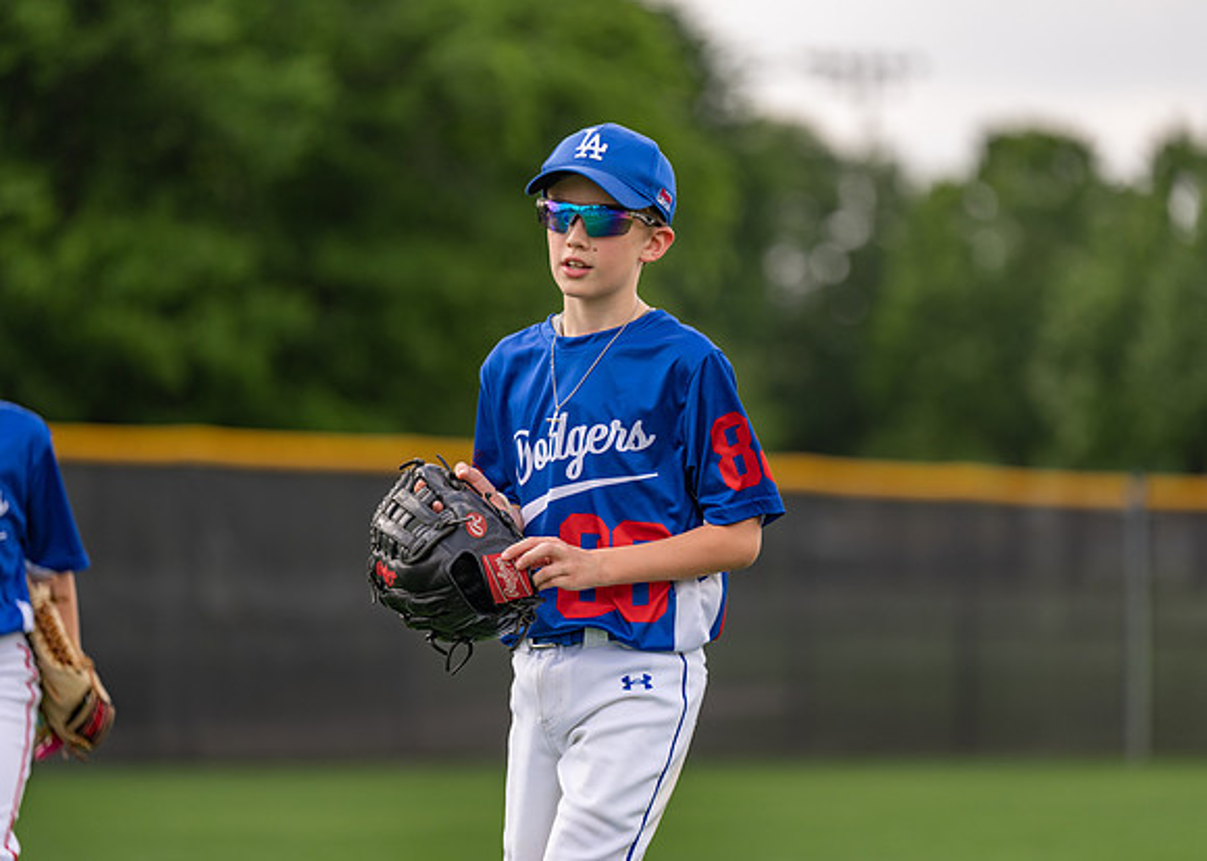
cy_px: 430
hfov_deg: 11.3
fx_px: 6094
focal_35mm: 178
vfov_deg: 8.1
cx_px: 604
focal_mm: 163
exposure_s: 1/1250
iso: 100
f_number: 2.8
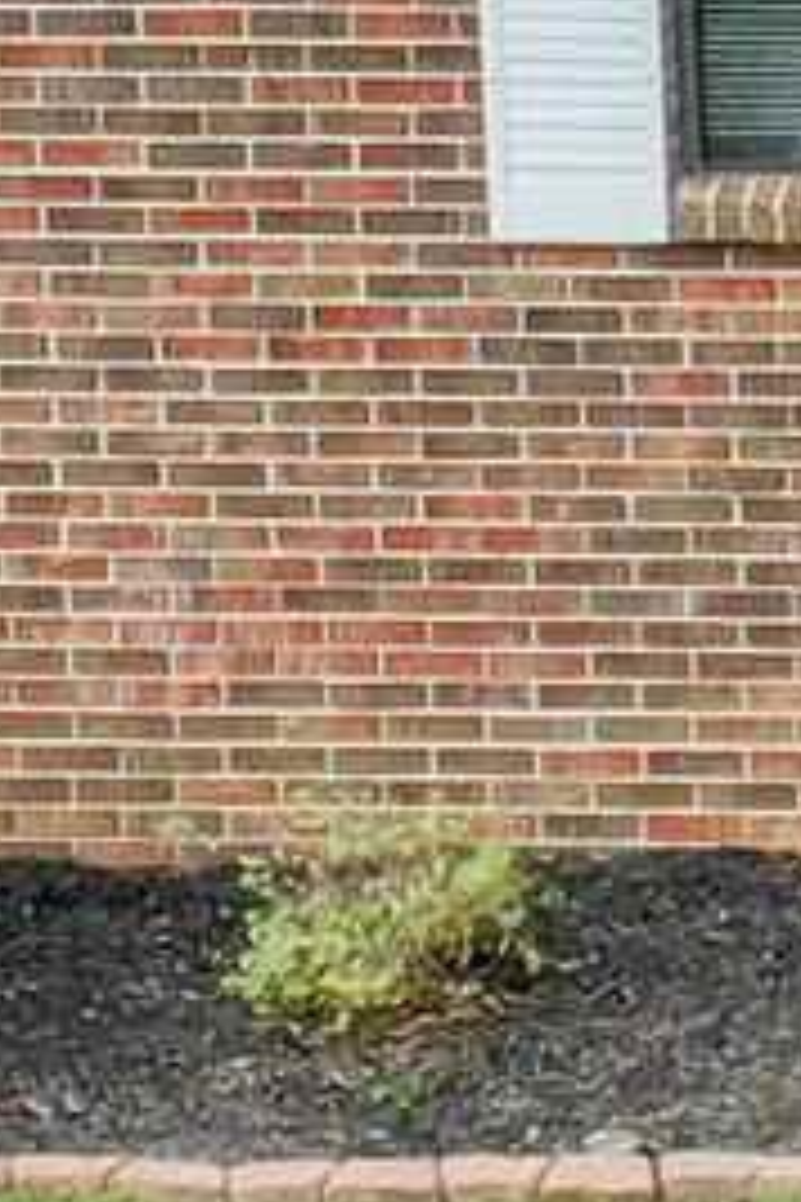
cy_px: 423
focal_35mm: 322
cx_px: 2628
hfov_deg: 4.1
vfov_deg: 6.4
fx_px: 10746
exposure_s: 1/100
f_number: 9
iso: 100
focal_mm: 10.26
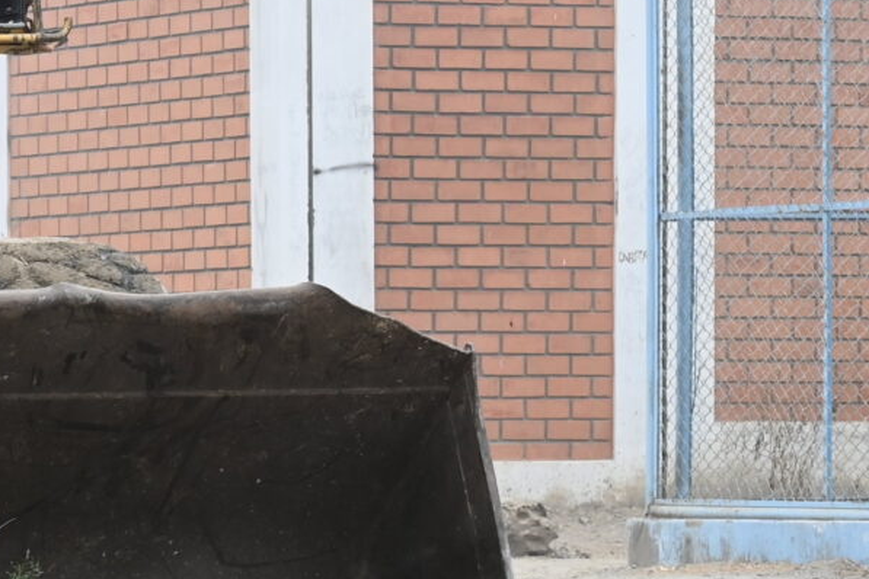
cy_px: 485
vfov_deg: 4.6
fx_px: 7241
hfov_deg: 6.8
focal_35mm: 300
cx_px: -178
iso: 400
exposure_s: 1/500
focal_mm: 70
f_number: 8
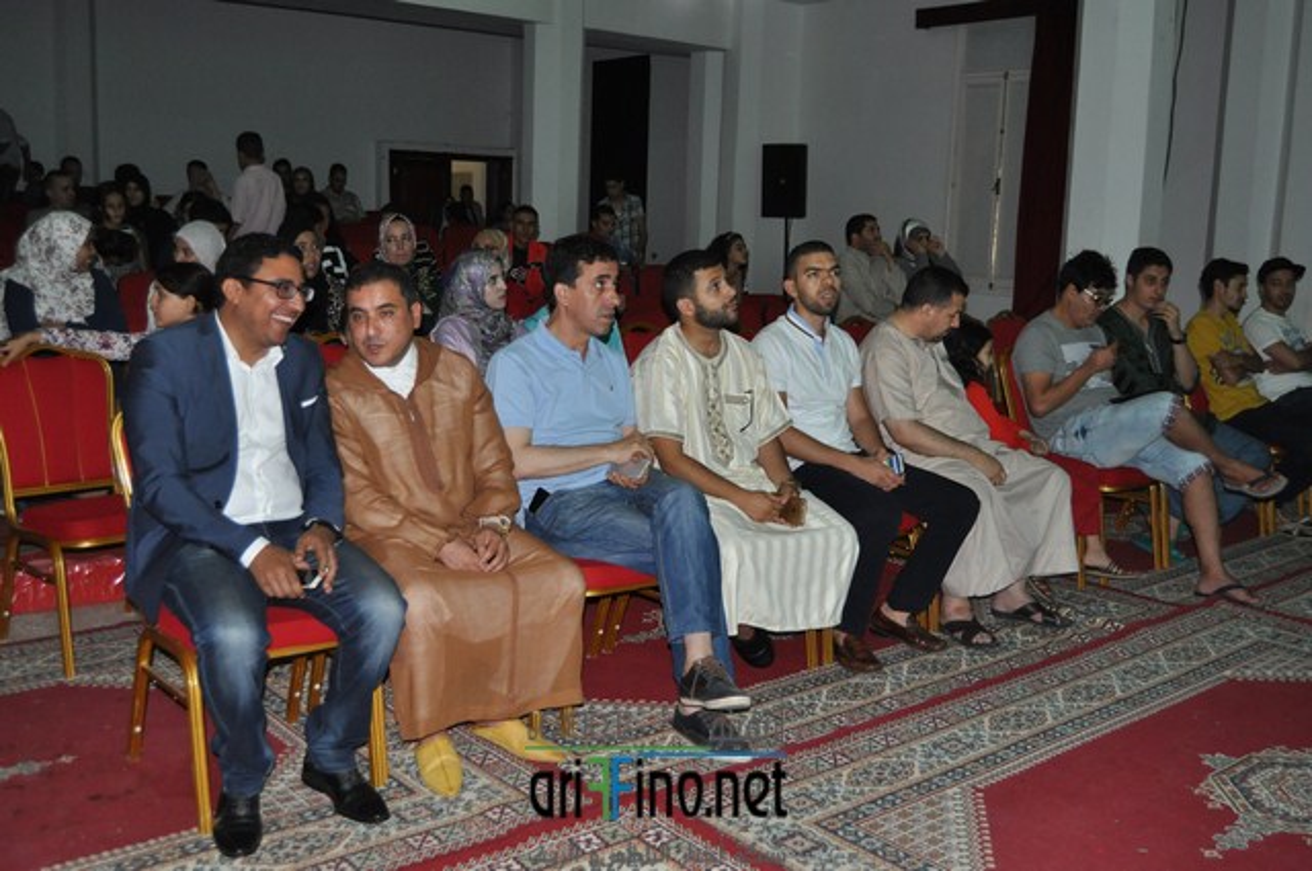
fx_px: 1256
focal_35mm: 34
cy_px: 436
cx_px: 656
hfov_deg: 55.2
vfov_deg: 38.3
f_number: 3.8
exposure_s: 1/60
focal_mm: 23
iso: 800
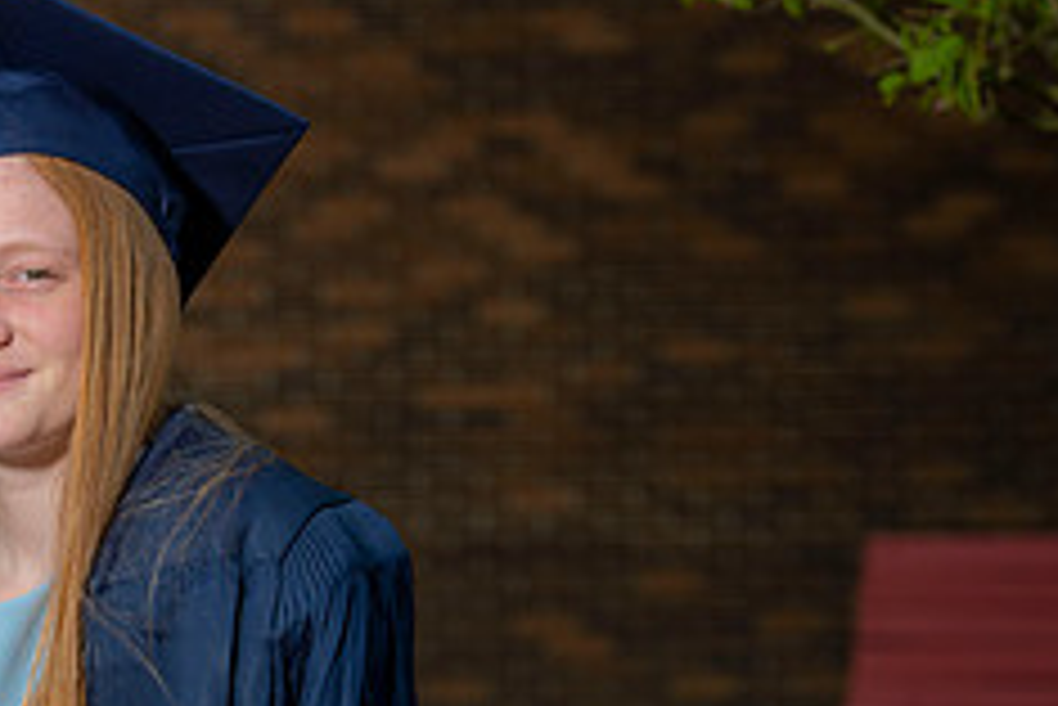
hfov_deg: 8.7
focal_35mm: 234
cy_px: 301
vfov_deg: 5.9
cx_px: -180
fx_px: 6881
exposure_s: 1/250
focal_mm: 95
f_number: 5.6
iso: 80
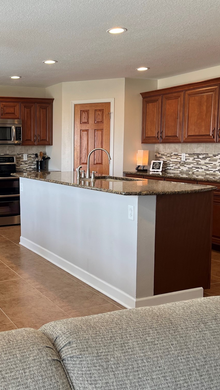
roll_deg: +0.9
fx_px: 394
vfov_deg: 52.8
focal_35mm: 38
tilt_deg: -7.2
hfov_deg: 30.0
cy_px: 194
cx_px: 26
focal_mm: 5.1
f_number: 1.6
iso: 50
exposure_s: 1/120
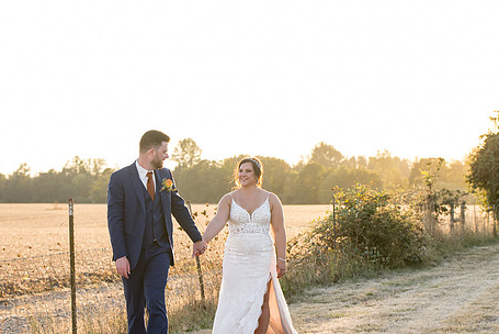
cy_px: 182
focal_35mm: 92
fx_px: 1276
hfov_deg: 22.1
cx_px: 251
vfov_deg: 14.9
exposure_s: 1/320
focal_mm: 70
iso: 320
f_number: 4
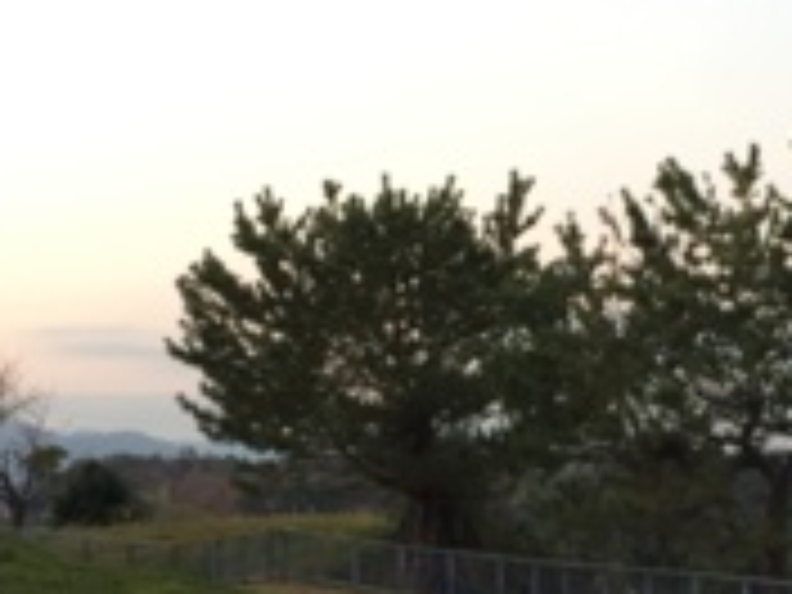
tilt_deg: -0.2
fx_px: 2265
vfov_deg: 14.9
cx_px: 562
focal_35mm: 99
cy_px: 472
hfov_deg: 19.7
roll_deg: +1.4
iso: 32
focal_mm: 4.15
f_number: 2.2
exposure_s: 1/40
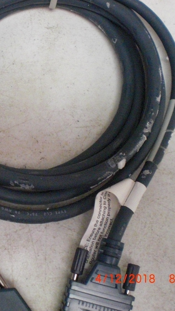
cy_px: 153
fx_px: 462
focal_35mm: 56
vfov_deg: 37.2
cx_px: 24
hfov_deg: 21.1
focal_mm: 6.3
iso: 800
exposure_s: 1/100
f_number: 3.1
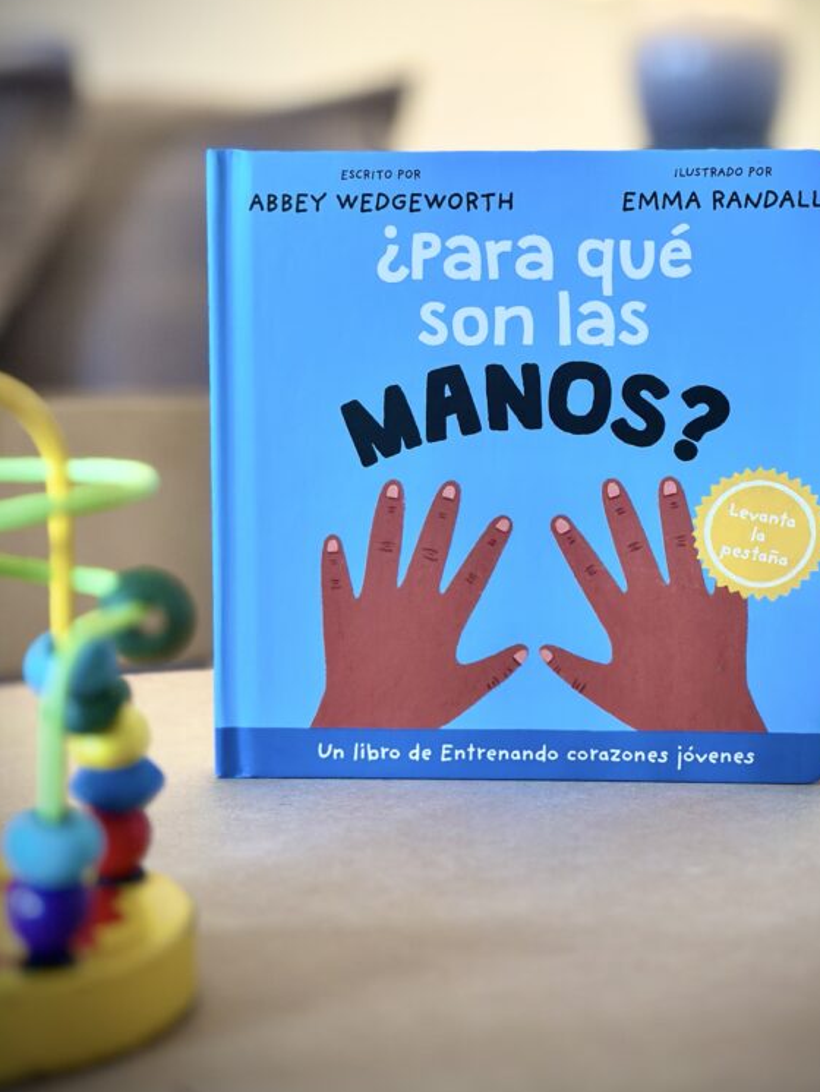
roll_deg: +0.6
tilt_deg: -2.1
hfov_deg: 24.4
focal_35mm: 60
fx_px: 1894
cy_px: 450
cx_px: 511
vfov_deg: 32.1
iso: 200
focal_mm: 6.86
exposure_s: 1/50
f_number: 1.78
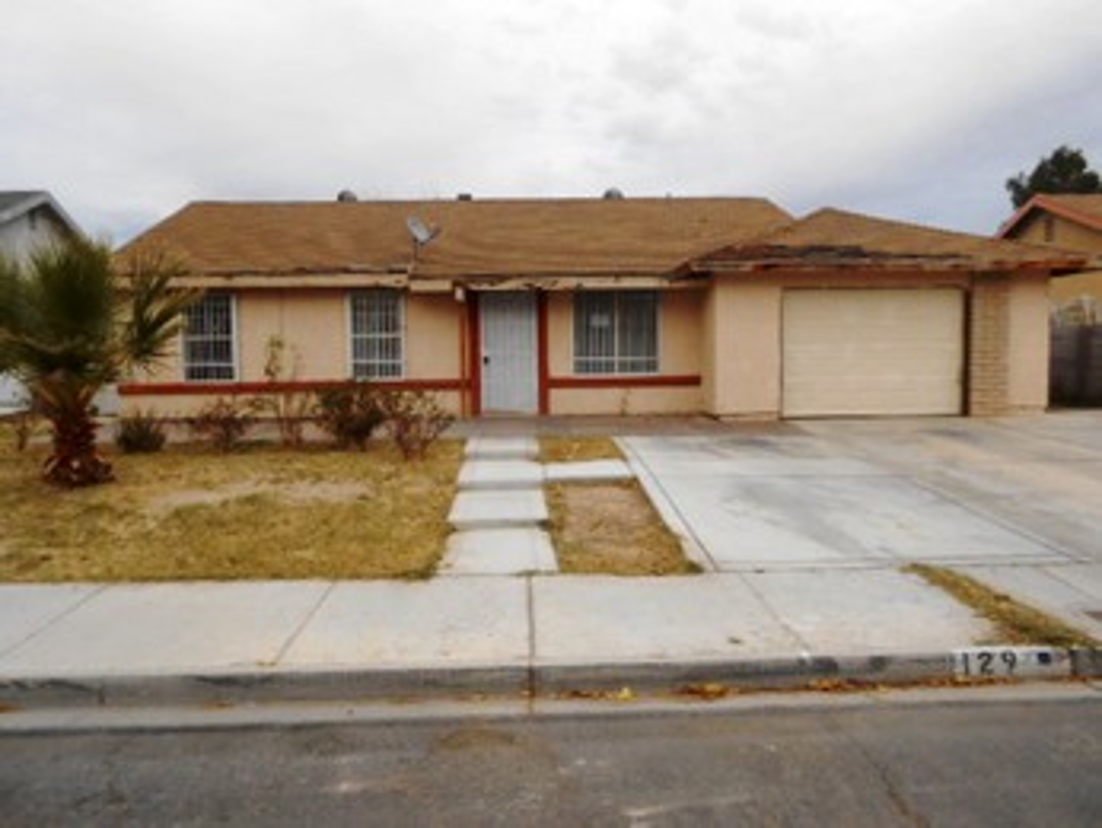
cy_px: 414
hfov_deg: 67.3
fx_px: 828
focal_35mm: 26
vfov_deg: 53.1
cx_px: 551
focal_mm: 4.6
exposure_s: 1/60
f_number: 3.5
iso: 80
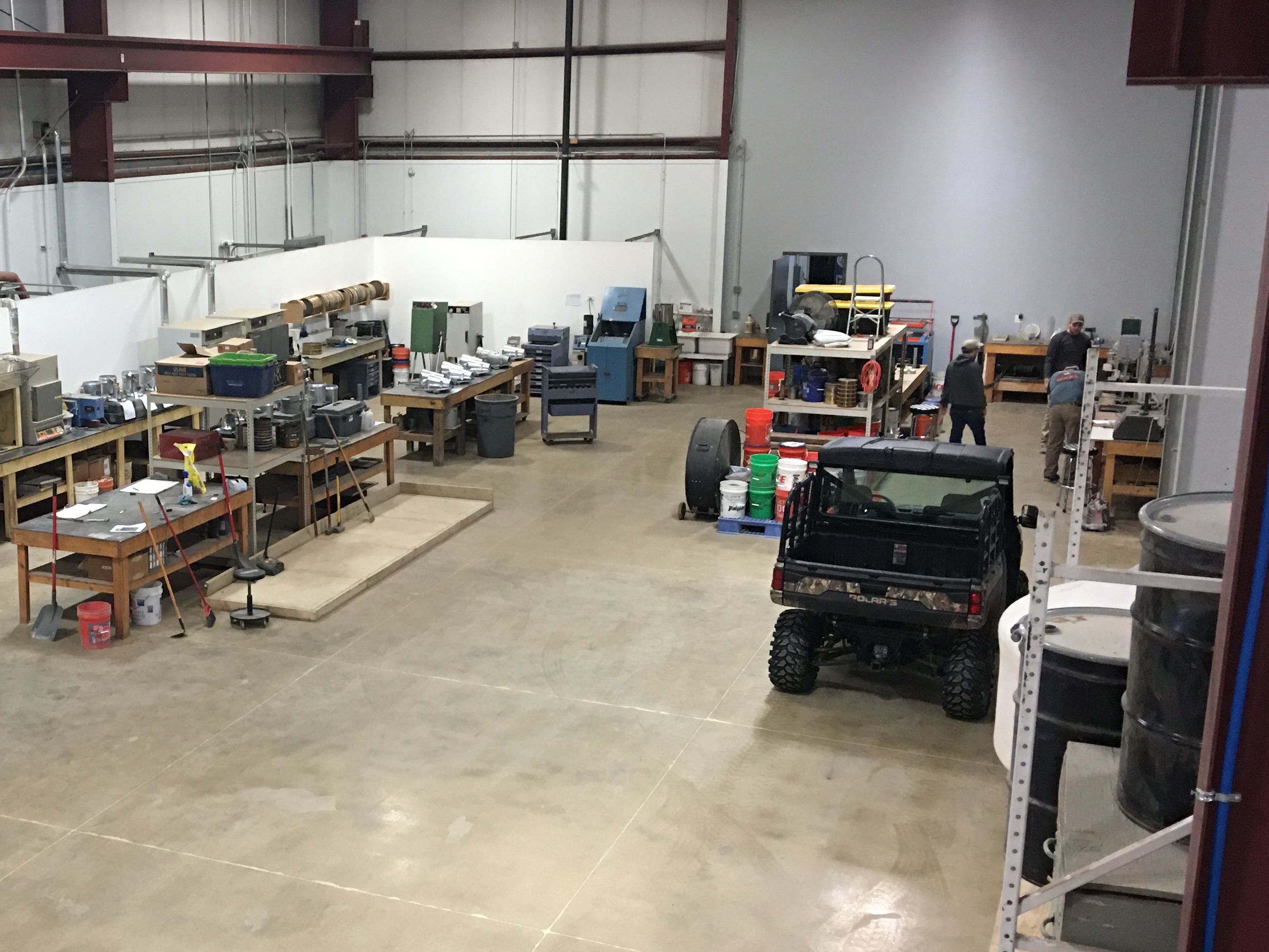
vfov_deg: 31.5
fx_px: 1686
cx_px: 307
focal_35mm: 46
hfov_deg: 40.0
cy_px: 537
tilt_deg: -12.9
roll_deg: +0.2
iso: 80
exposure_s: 1/15
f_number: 2.2
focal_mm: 4.15
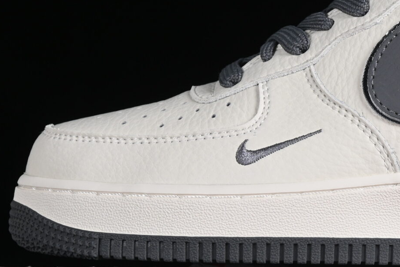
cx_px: 400
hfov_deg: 9.8
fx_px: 2312
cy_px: 39
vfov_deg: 6.6
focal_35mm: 208
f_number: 8
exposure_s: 1/80
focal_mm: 50
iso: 160
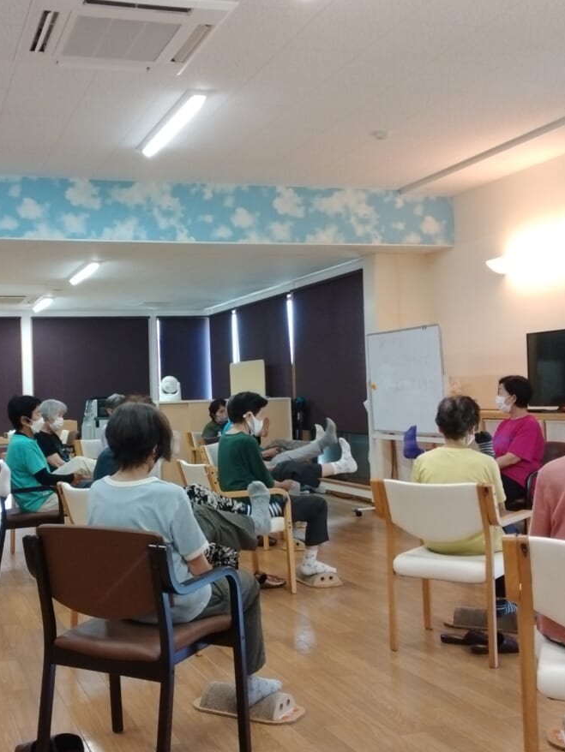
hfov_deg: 34.6
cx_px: 163
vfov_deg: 45.8
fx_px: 892
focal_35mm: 41
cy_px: 364
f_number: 1.8
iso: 400
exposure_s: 1/60
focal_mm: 3.61
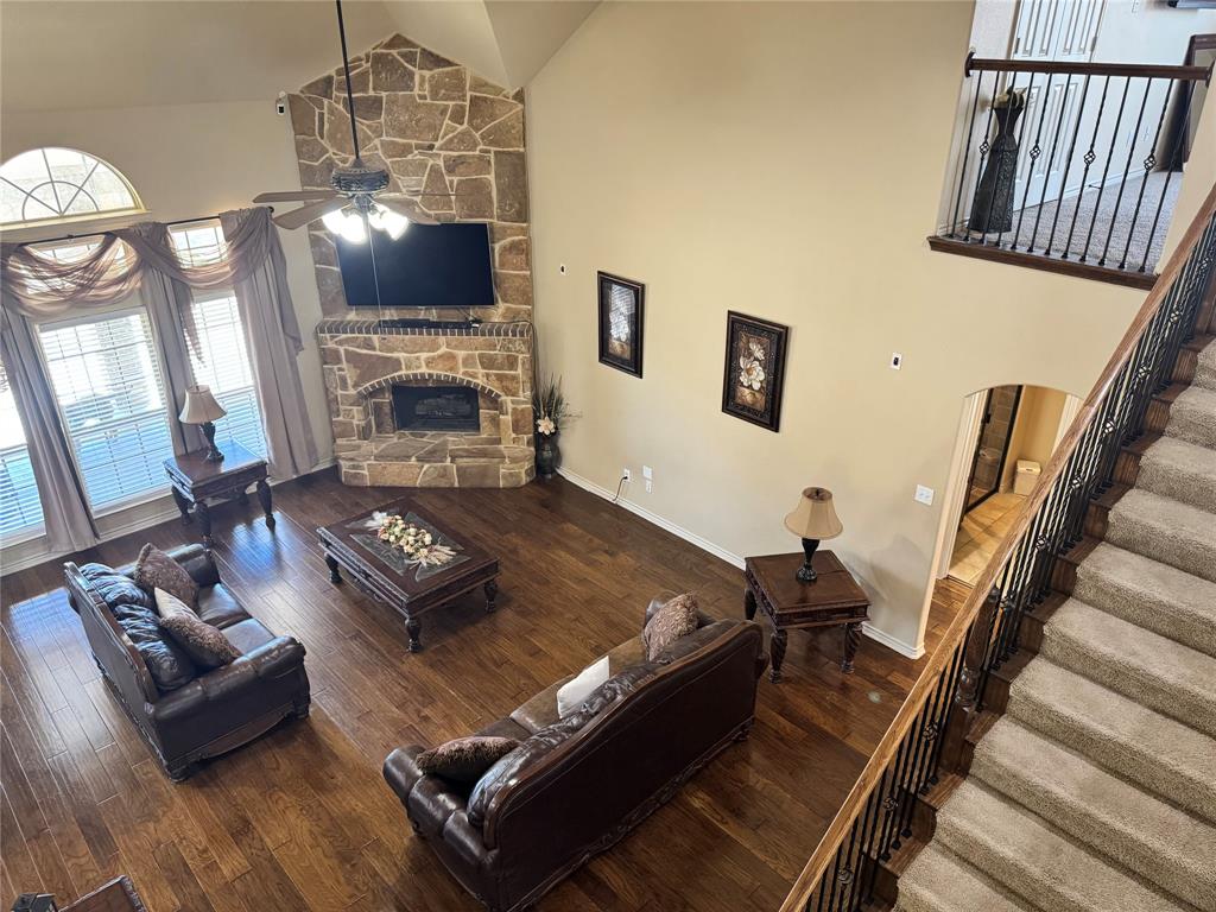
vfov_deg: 56.8
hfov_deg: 71.6
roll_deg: -0.4
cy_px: 456
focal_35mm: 24
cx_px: 608
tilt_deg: -27.6
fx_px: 843
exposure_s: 1/60
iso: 400
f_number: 1.78
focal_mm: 6.76
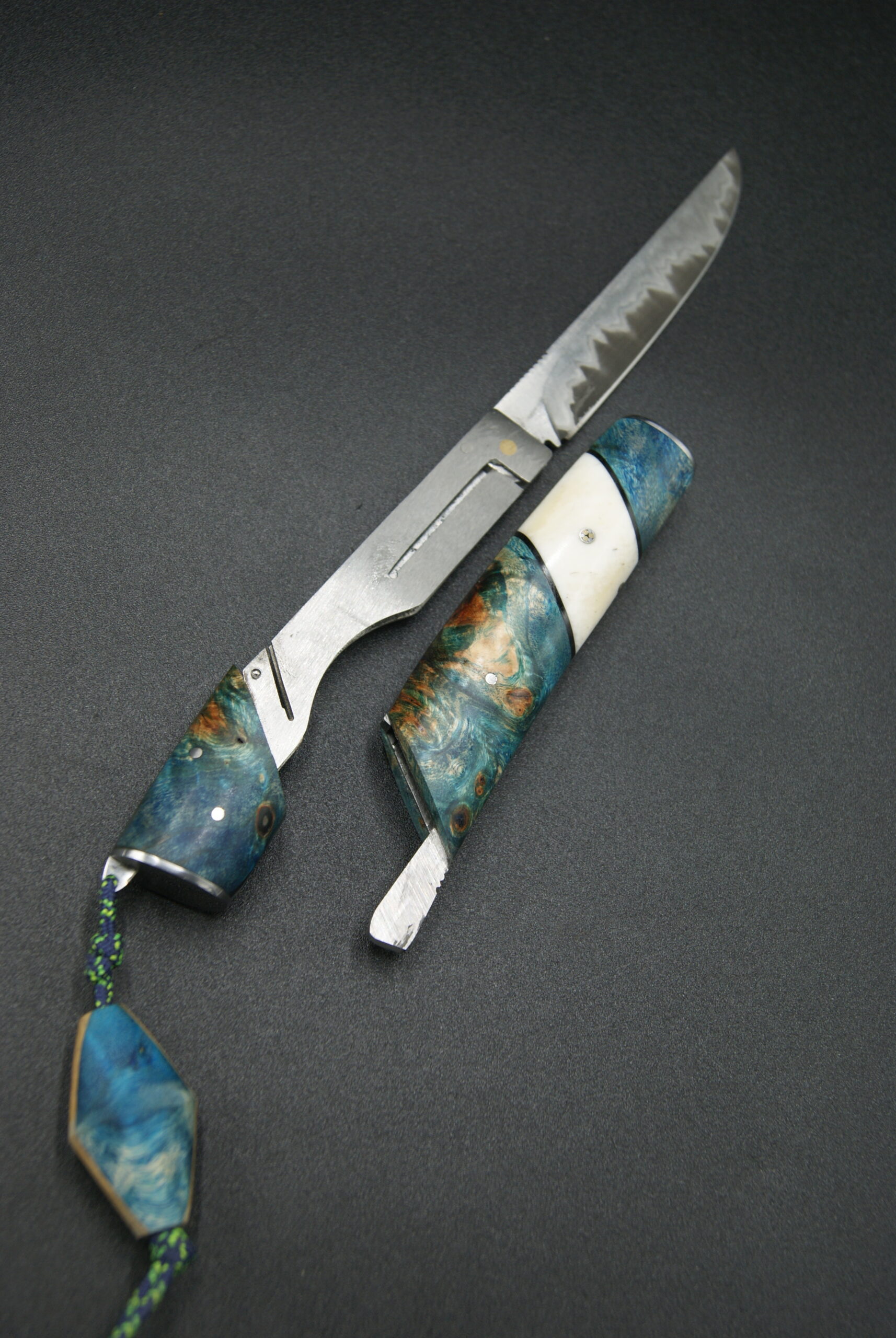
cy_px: 669
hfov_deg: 32.0
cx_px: 448
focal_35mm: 42
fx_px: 1563
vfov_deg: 46.3
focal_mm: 28
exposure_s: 1/50
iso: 100
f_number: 5.6
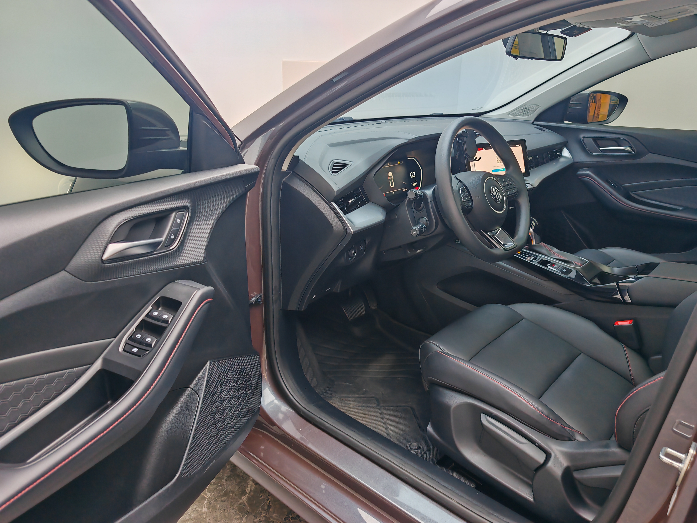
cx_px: 348
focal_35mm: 27
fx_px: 544
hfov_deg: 65.3
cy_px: 262
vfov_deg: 51.4
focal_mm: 7.62
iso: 80
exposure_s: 1/50
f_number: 1.6
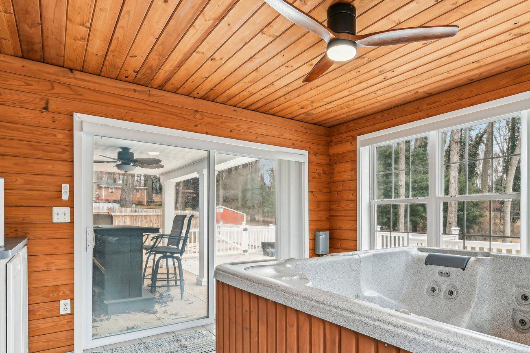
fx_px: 324
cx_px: 305
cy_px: 215
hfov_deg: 78.1
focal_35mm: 22
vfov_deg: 56.6
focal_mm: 14
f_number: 8
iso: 100
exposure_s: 1/15
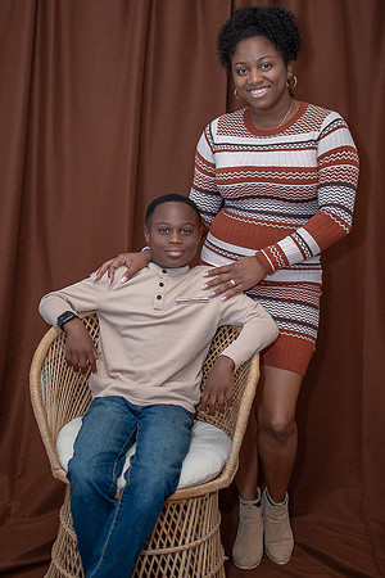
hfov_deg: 26.0
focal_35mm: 52
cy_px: 289
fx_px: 834
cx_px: 192
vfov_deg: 38.2
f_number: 2
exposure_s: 1/160
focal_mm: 35
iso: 800
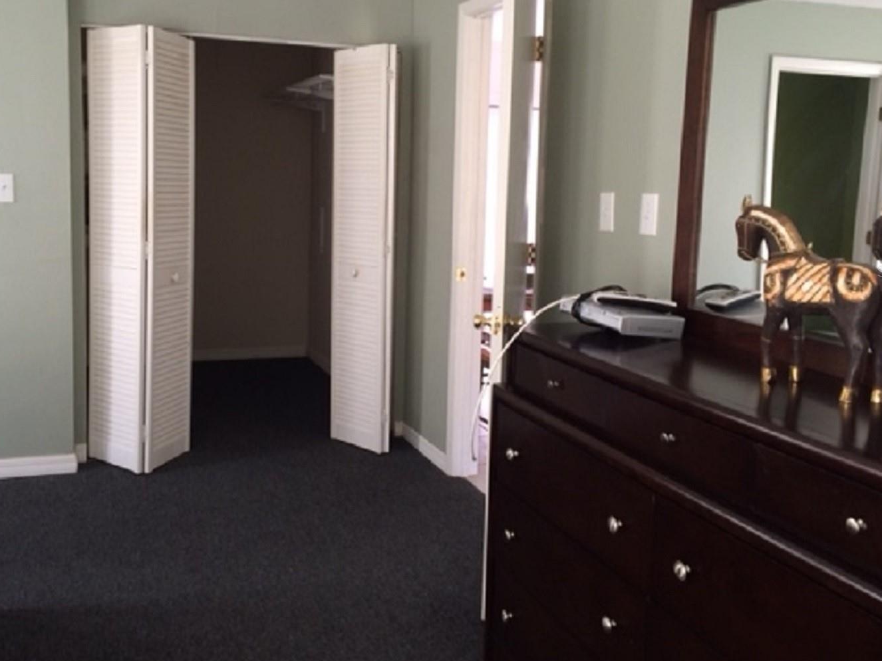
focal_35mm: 35
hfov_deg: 52.6
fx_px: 892
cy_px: 271
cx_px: 408
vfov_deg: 40.5
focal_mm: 4.15
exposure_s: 1/30
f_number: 2.2
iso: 80
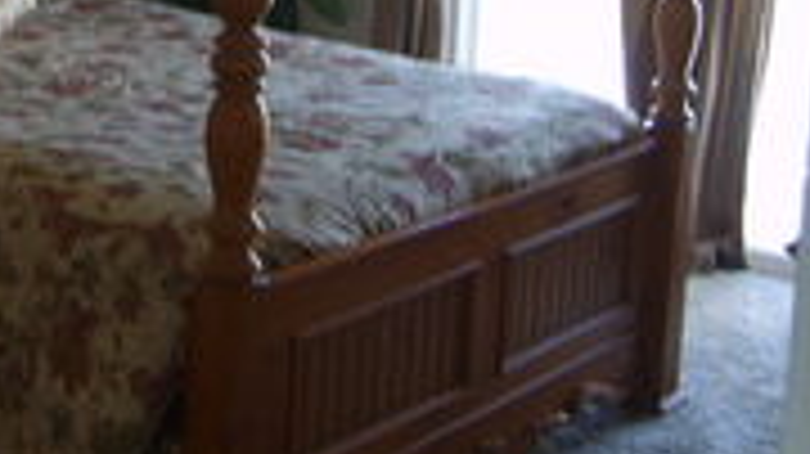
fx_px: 1674
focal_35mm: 78
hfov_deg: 26.5
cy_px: -121
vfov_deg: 14.8
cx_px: 130
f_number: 2.8
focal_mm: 7.4
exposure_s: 1/30
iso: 64
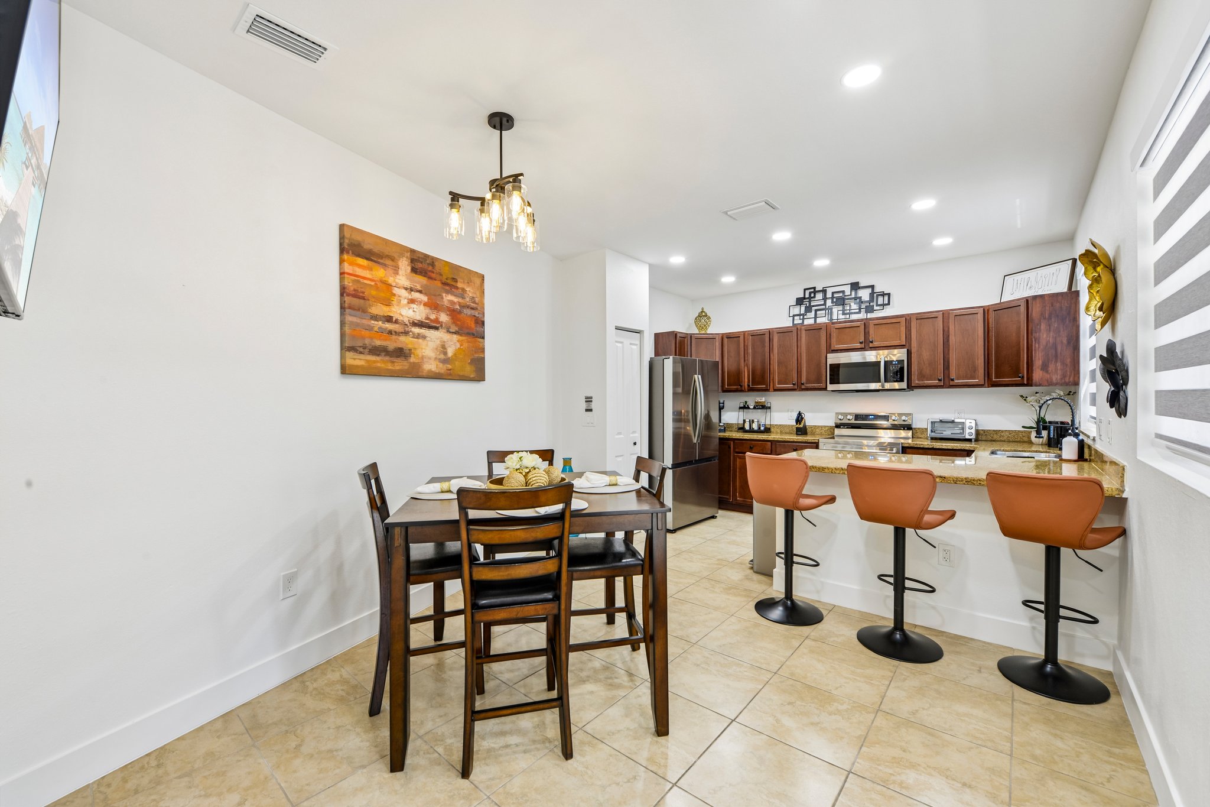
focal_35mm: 14
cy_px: 404
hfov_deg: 104.3
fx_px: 470
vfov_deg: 81.2
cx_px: 605
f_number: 9
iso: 200
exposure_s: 1/10
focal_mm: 14
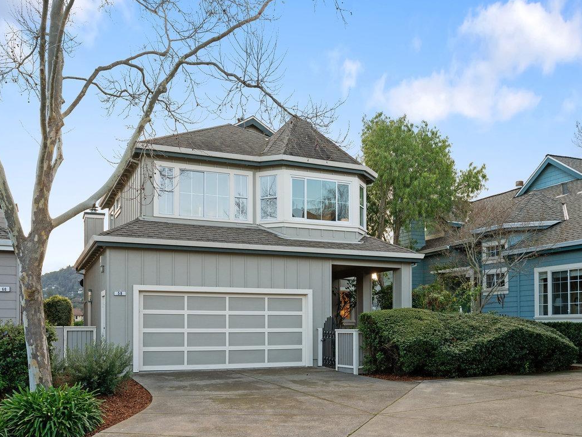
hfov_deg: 55.3
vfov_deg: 42.9
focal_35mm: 33
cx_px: 312
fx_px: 555
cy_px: 221
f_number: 9
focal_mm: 30
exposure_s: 1/250
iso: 400
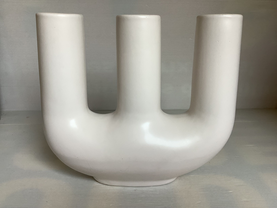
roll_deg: +0.4
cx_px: 138
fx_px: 248
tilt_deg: -16.9
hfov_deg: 58.4
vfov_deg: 45.4
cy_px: 104
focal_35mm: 31
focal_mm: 3.3
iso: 50
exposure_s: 1/100
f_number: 2.4
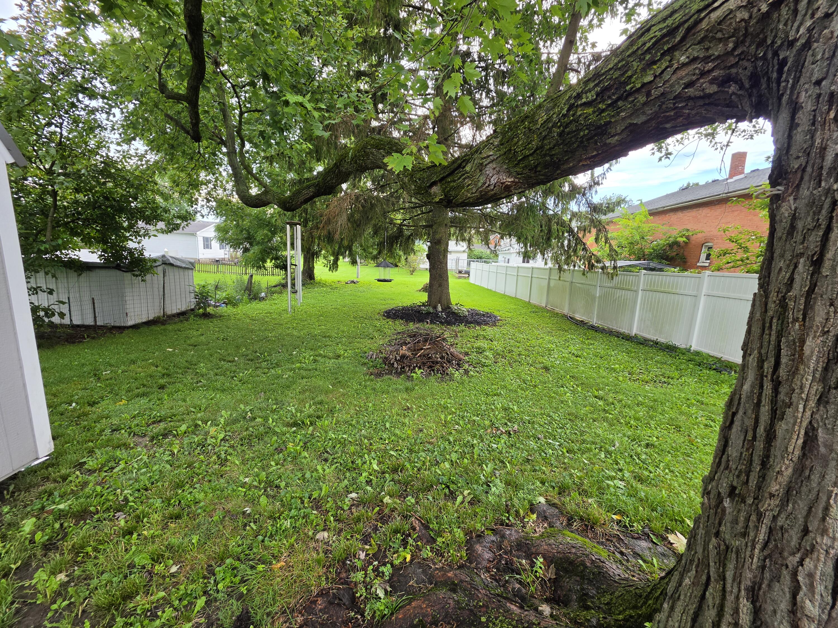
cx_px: 419
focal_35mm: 13
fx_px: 315
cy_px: 314
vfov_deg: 89.9
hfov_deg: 106.2
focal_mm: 2.2
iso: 25
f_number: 1.9
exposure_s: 1/120
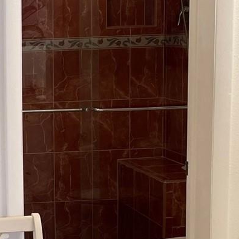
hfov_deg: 17.4
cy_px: 136
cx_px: -81
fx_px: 726
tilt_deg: -7.3
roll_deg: +1.5
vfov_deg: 18.7
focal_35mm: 93
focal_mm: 5.1
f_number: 1.6
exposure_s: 1/120
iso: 125
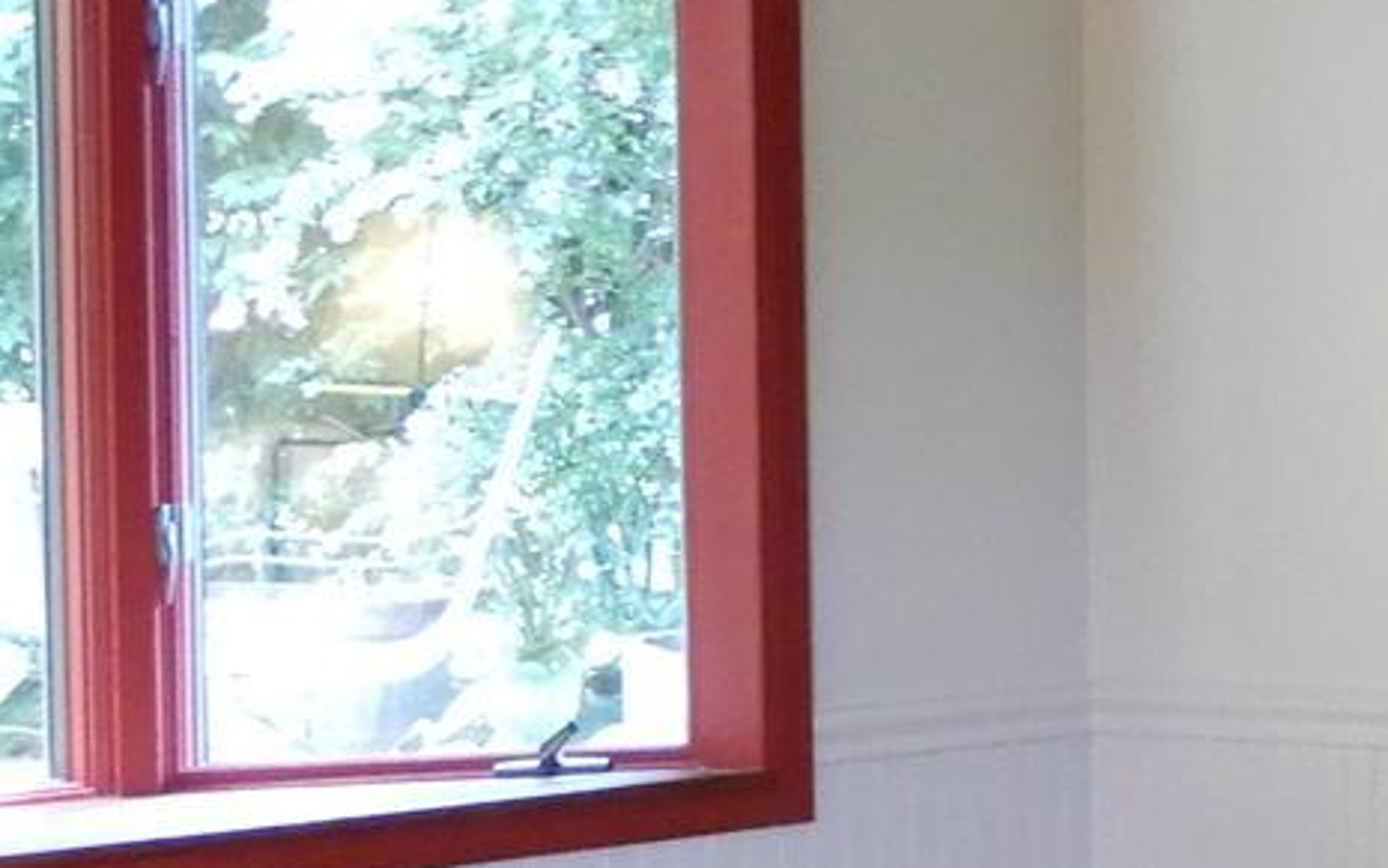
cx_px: 2519
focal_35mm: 112
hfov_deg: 15.8
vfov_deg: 11.7
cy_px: 337
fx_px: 4238
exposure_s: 1/15
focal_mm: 4.3
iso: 400
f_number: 3.4
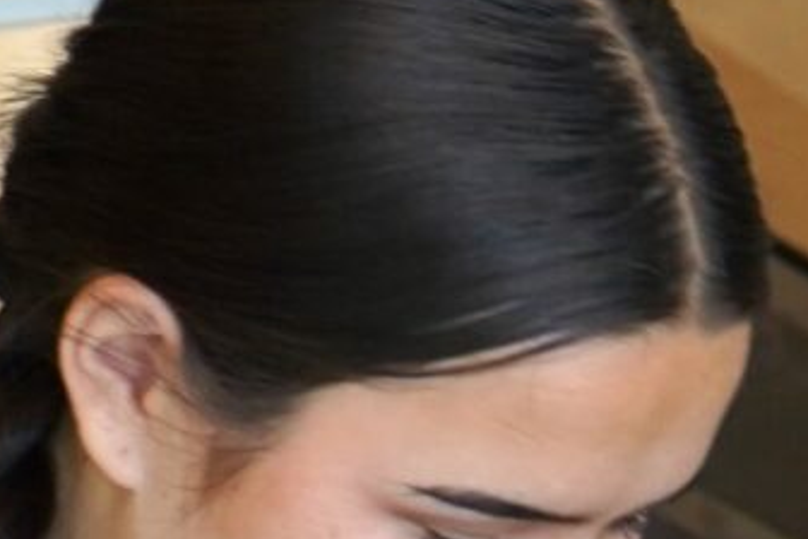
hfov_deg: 4.6
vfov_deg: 3.1
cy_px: 1329
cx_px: 1513
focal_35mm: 442
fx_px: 9920
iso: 800
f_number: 5
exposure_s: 1/160
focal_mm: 58
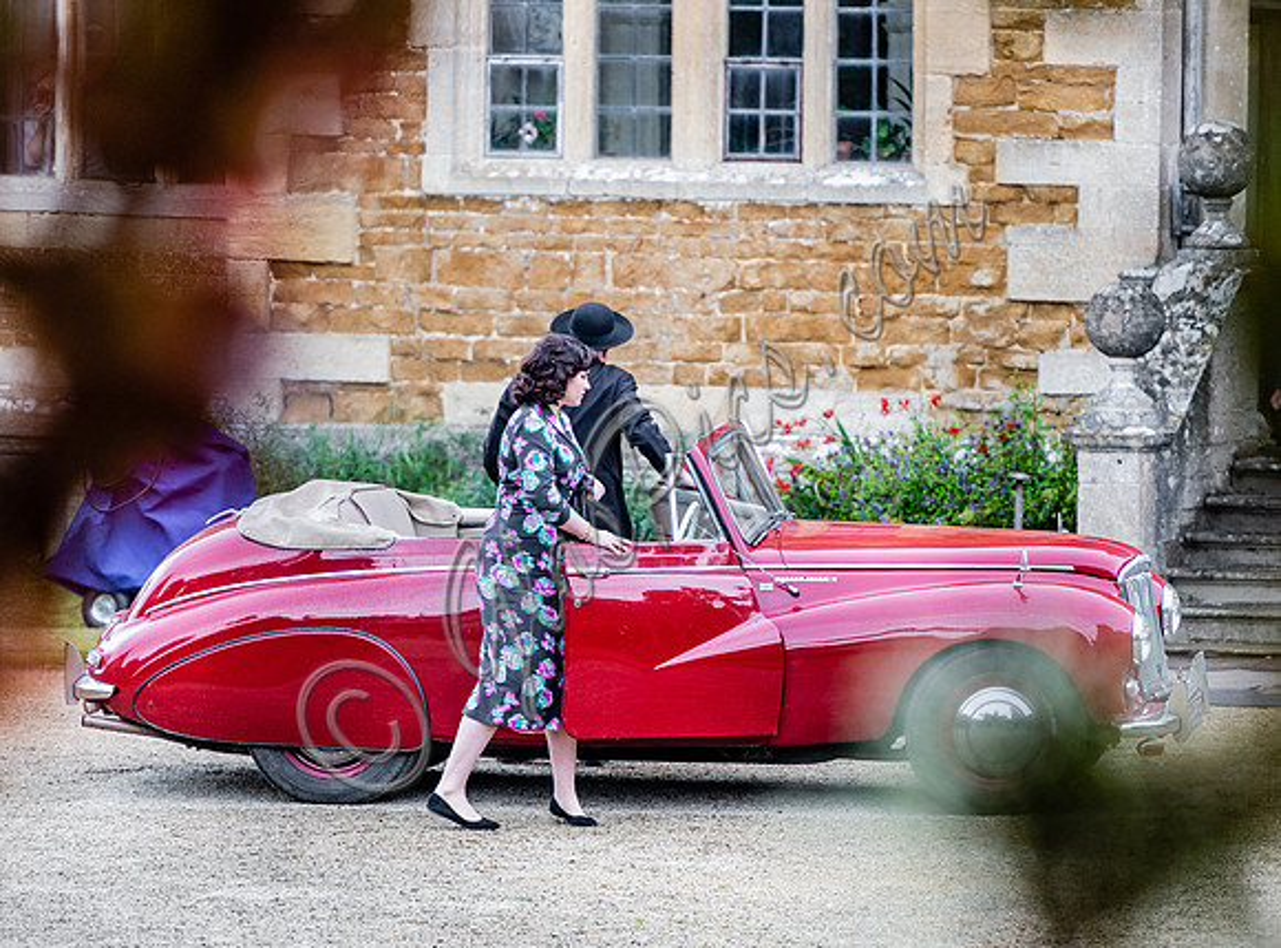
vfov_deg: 5.1
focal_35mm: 289
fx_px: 10653
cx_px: 664
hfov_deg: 6.9
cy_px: 548
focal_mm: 200
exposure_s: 1/250
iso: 500
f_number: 2.8
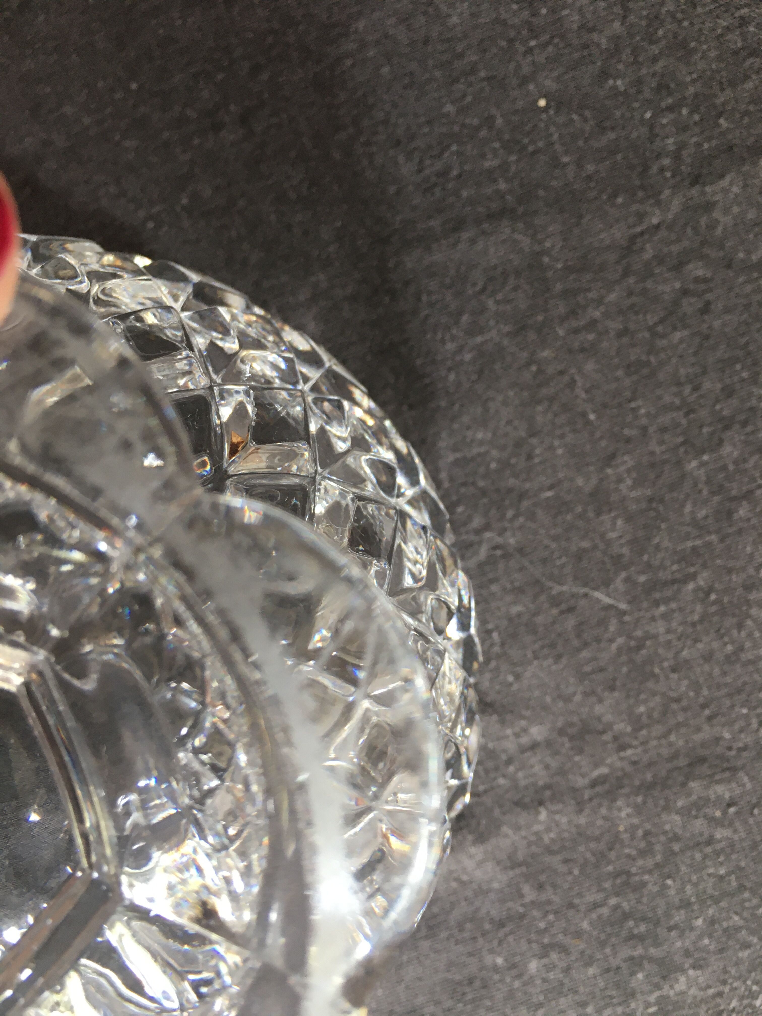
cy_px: 508
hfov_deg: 48.2
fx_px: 851
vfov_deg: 61.7
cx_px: 381
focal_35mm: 29
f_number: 2.2
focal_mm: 4.15
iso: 64
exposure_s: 1/33
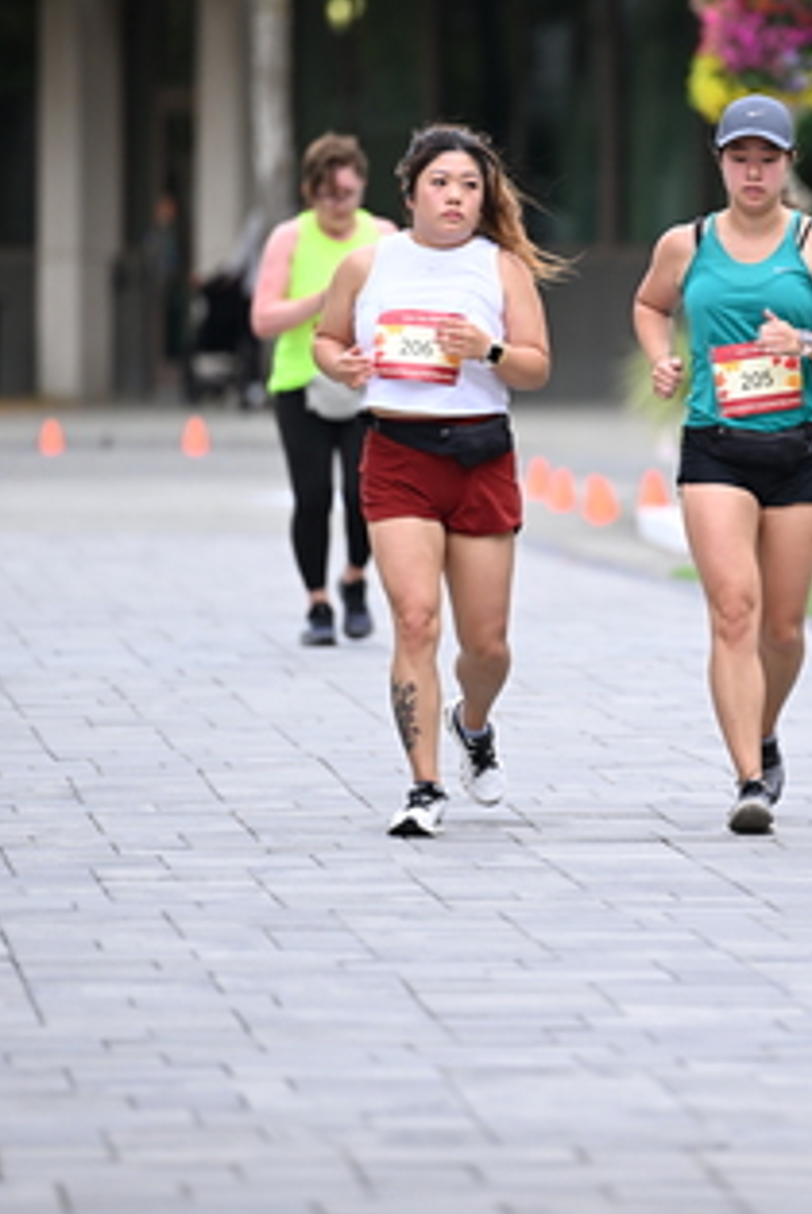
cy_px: 363
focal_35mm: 350
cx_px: 644
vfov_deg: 5.9
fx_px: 11815
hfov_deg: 3.9
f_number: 2.8
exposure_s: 1/1600
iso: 640
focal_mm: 200
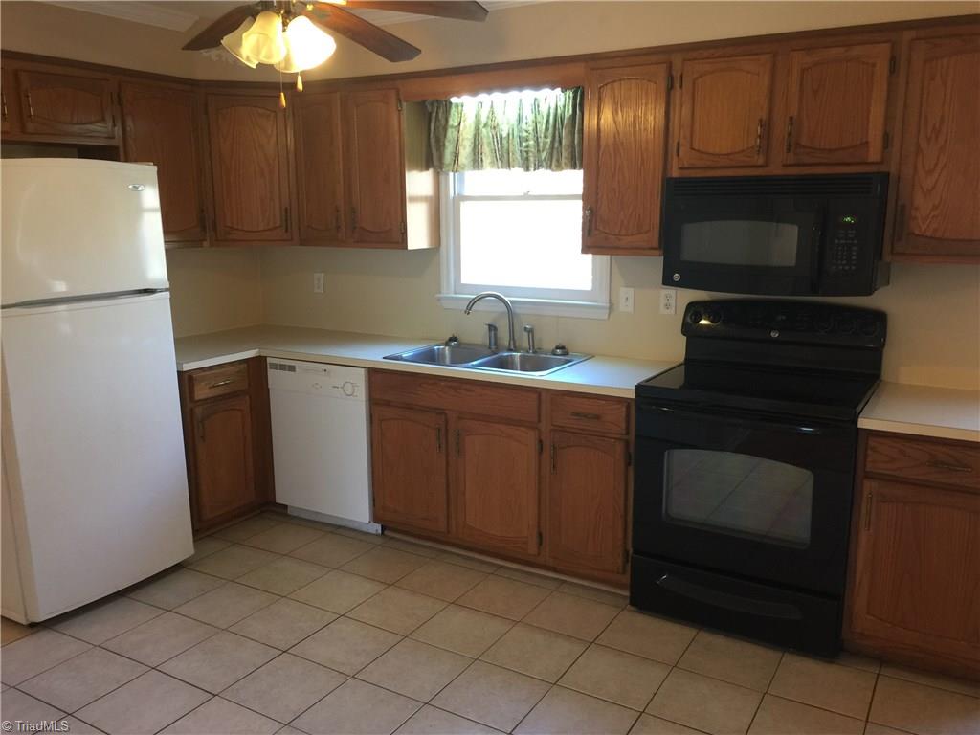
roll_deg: -1.2
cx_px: 490
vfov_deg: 48.2
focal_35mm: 29
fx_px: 821
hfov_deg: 61.7
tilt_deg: -11.0
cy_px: 368
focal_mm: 4.15
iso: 40
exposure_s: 1/15
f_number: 2.2
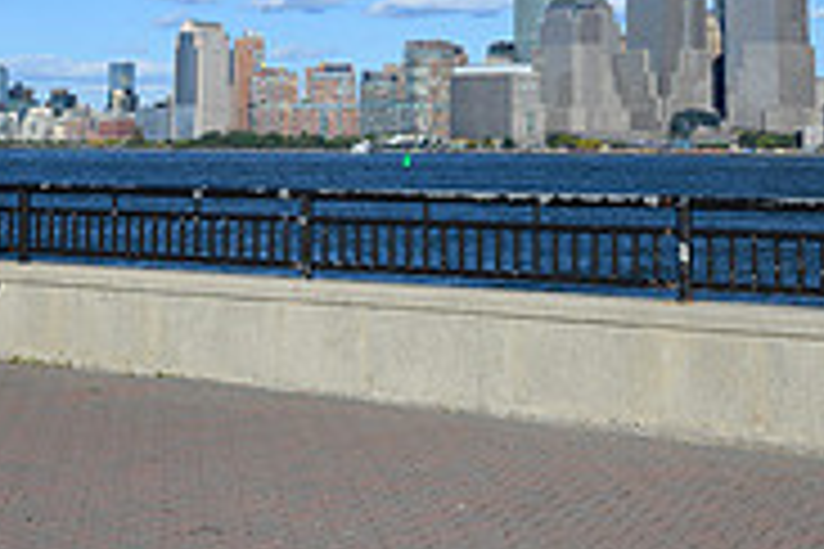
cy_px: -47
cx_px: 441
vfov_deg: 17.4
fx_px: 1739
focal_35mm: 76
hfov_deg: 26.6
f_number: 5.6
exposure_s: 1/500
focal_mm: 24
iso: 64
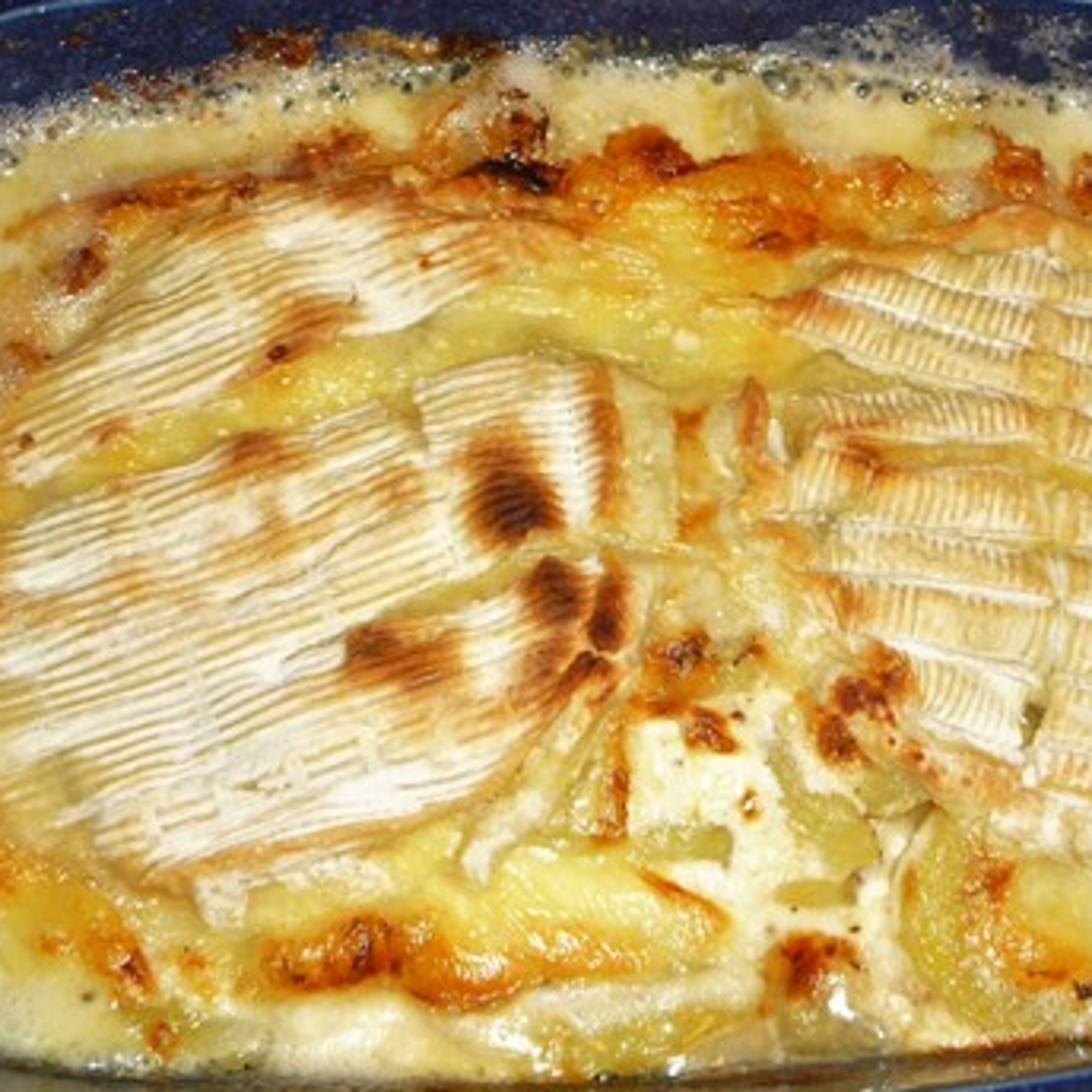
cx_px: 641
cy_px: 559
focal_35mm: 46
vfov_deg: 36.8
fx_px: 1642
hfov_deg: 36.7
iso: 100
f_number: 3.3
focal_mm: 4.7
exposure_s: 1/30
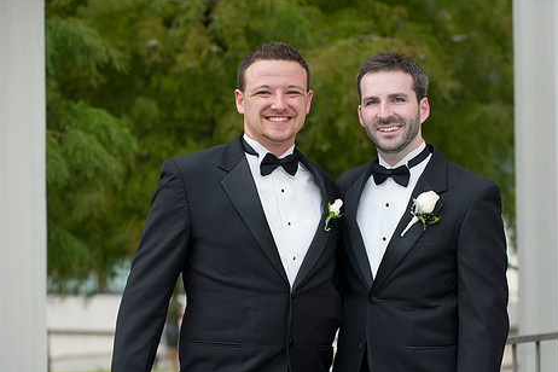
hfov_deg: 16.0
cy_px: 231
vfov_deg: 10.7
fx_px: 1984
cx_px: 321
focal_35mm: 128
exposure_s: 1/125
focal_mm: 102
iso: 400
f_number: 3.5
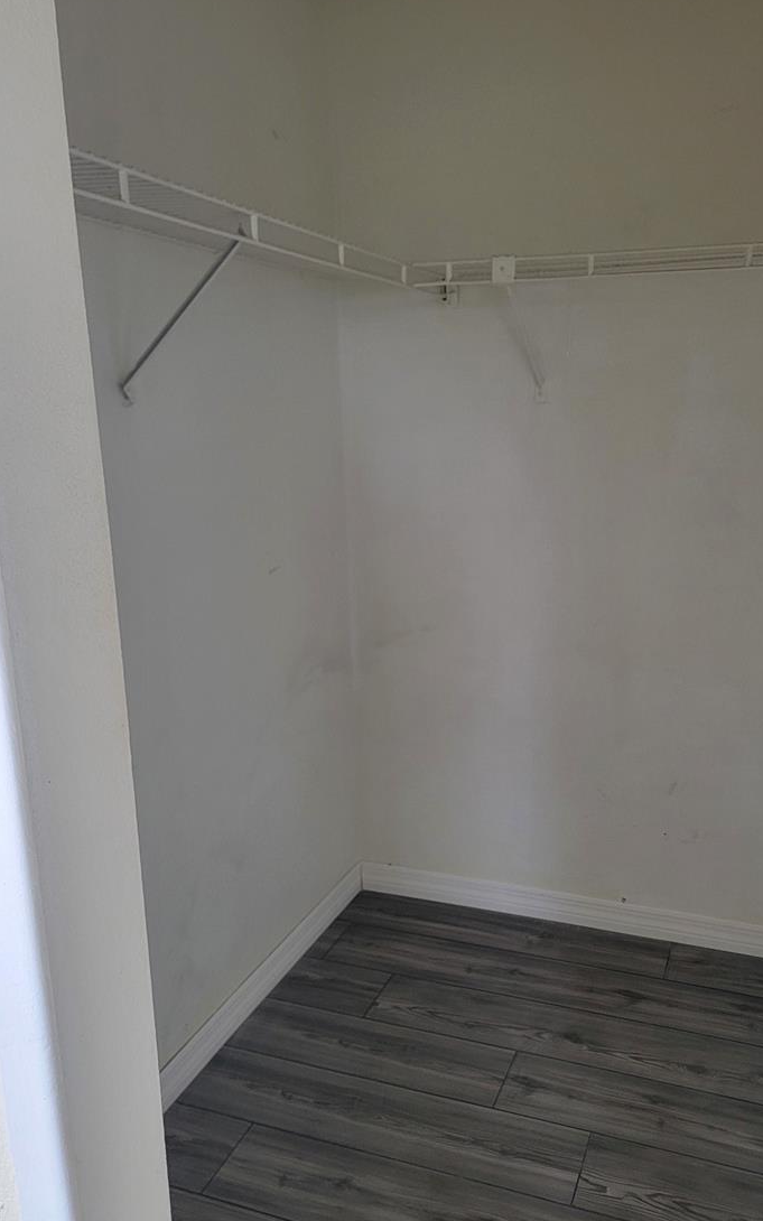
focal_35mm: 28
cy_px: 621
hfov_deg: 44.3
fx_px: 932
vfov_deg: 66.5
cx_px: 465
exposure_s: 1/120
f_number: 1.8
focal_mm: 6.7
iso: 100
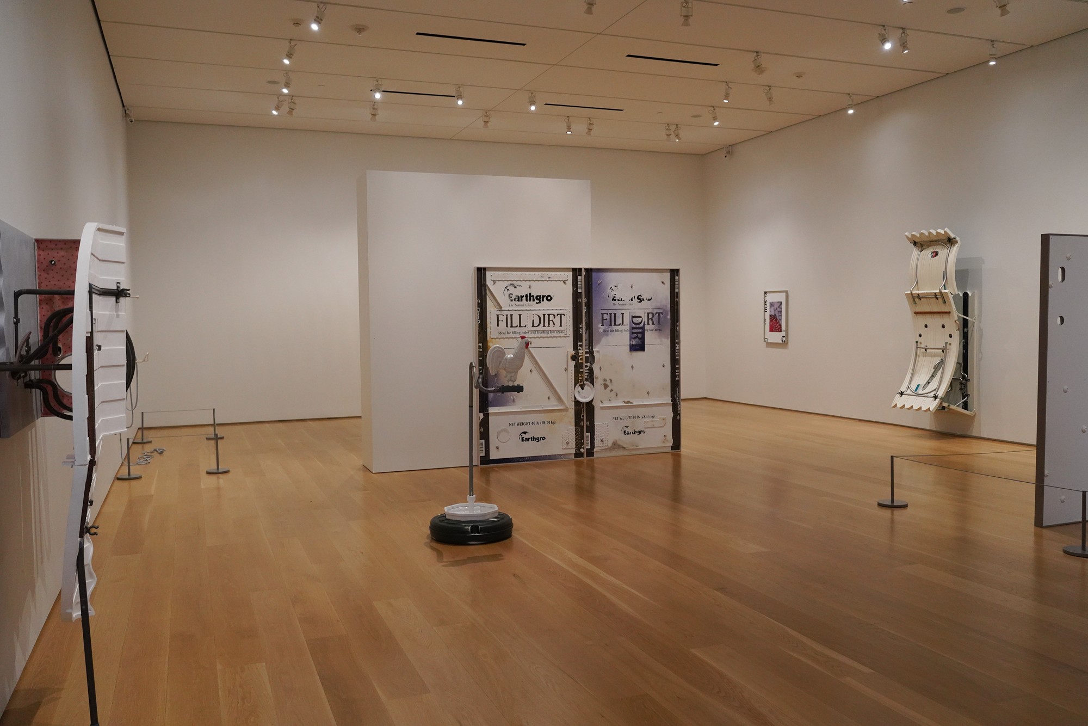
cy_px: 363
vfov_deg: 43.6
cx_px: 544
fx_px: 907
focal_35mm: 30
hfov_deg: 61.9
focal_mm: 30
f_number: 7.1
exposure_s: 1/80
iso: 3200
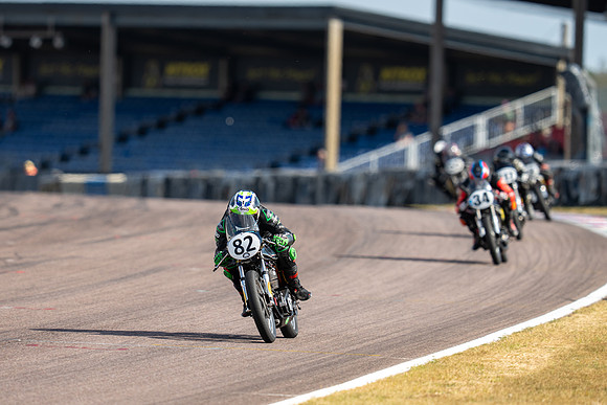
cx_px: 327
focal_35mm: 496
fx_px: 8361
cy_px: 200
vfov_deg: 2.8
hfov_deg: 4.2
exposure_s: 1/500
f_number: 3.5
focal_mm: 400
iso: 50
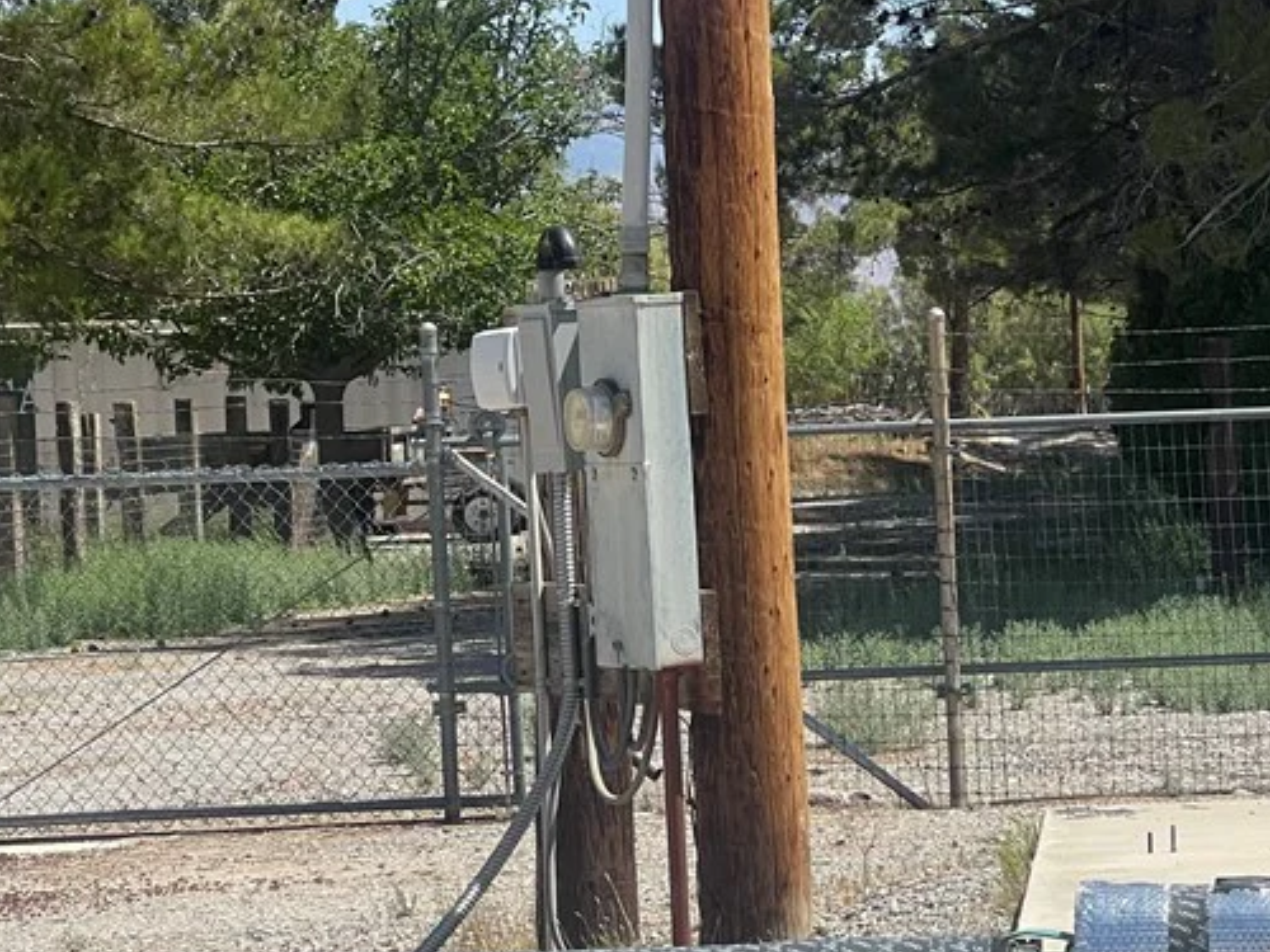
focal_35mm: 131
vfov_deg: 11.3
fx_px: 4806
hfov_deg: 14.9
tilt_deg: -3.8
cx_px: 1194
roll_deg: +2.6
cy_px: 683
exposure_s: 1/1325
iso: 20
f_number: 2.2
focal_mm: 7.5
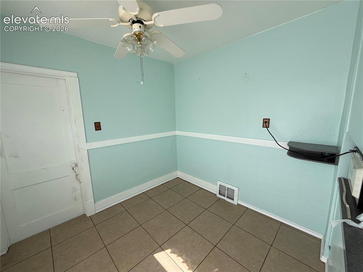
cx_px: 182
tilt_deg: -9.7
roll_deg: +1.7
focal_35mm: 14
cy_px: 136
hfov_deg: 102.1
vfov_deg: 85.6
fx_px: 147
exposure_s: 1/502
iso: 64
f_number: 2.2
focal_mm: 2.22
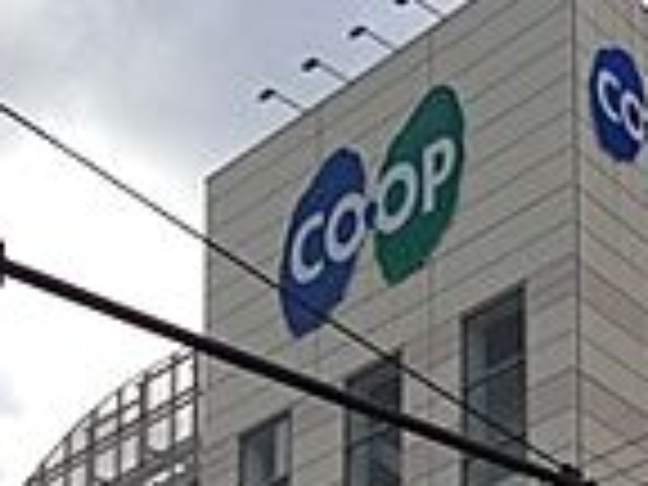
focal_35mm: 130
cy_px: 886
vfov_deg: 10.7
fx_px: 2434
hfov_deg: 14.8
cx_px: 716
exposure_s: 1/1178
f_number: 2.4
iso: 50
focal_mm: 4.13
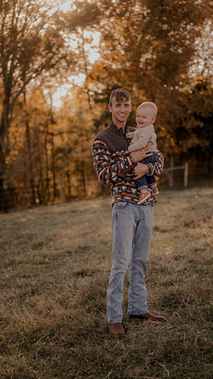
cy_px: 188
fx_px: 533
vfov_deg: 39.2
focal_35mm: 53
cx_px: 112
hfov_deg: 22.6
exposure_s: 1/1250
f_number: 1.8
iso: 250
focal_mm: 50
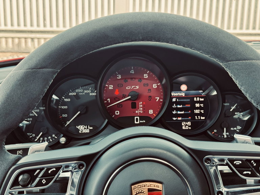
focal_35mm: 48
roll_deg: -0.6
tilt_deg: -11.7
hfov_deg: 39.7
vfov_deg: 30.3
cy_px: 98
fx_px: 361
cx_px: 130
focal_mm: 6.76
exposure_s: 1/81
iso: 100
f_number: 1.78
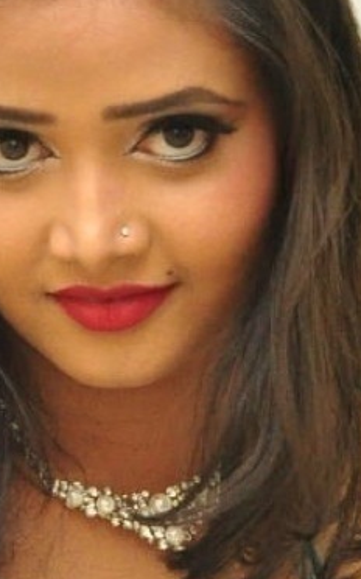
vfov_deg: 5.4
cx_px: 137
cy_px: 1077
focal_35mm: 386
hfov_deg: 3.4
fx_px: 6086
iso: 1600
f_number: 8
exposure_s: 1/125
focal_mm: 52
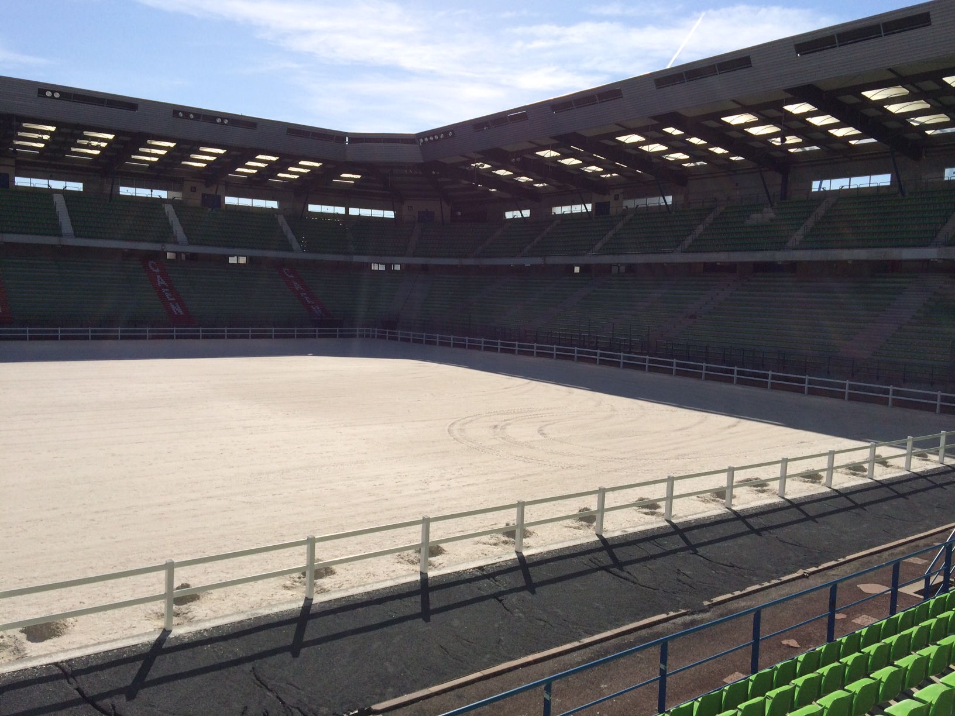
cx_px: 478
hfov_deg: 60.0
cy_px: 358
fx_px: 828
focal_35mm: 30
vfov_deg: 46.8
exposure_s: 1/4115
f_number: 2.2
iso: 40
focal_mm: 4.12
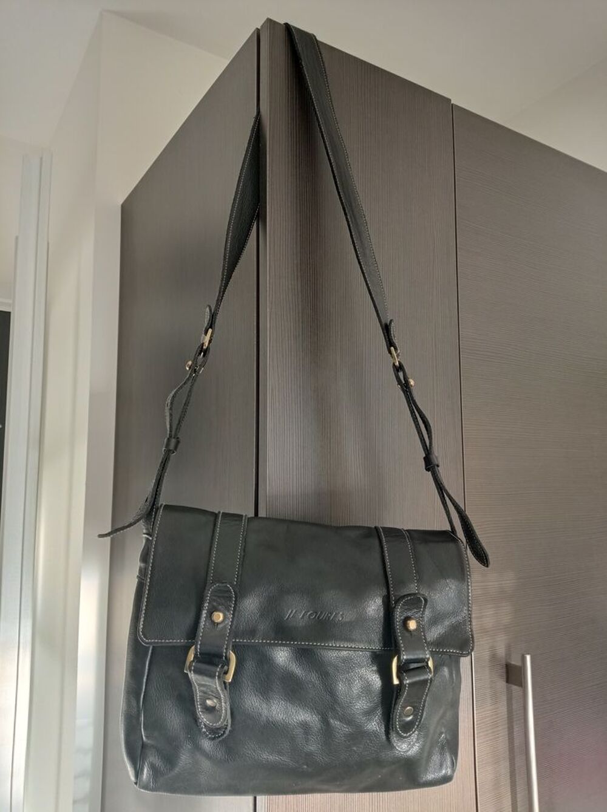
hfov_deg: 49.7
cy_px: 406
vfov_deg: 63.5
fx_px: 656
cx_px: 304
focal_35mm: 28
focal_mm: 4.74
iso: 100
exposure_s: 1/1626
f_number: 1.79
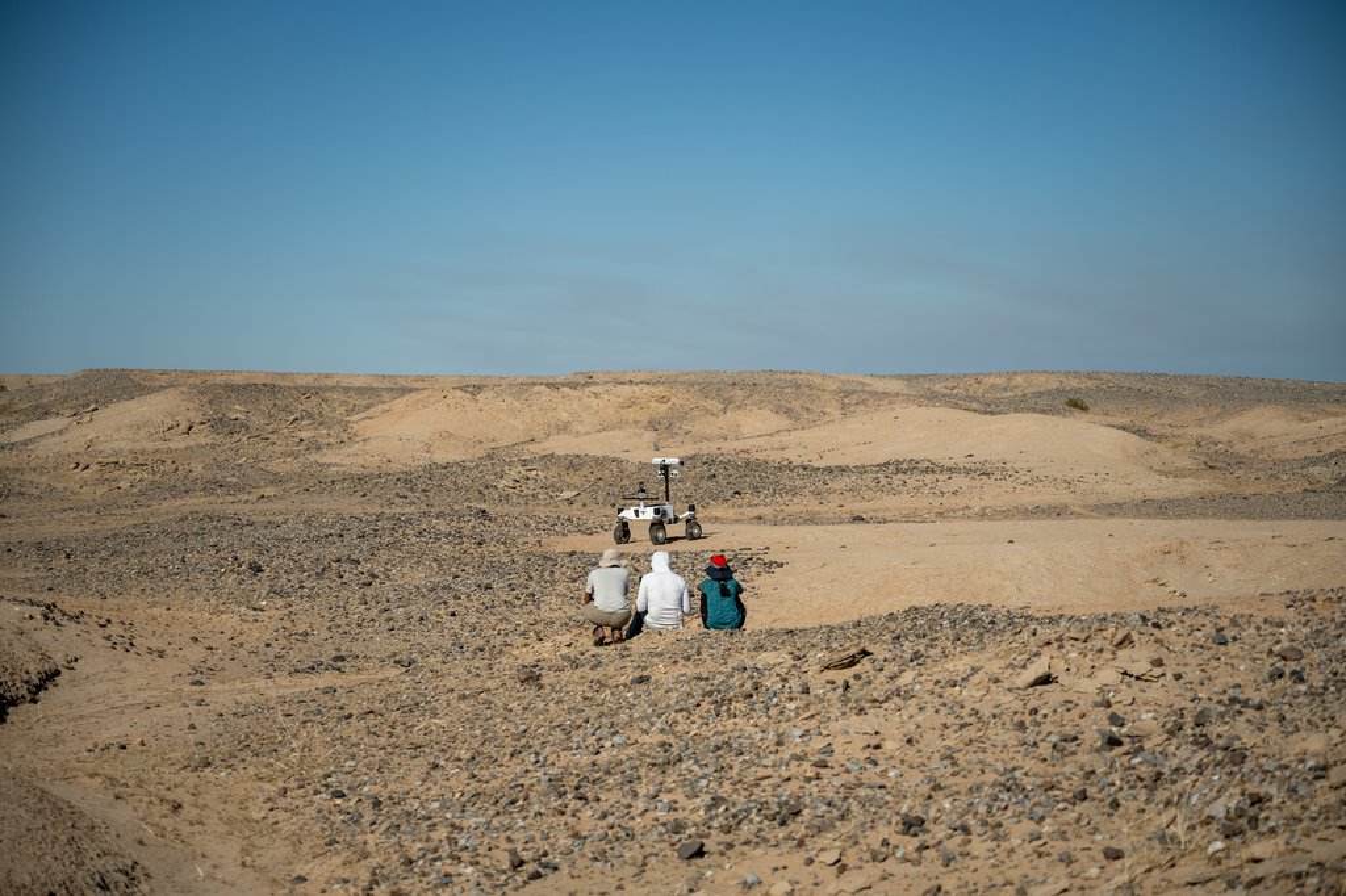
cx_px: 673
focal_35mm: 70
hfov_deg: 28.9
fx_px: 2616
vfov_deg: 19.4
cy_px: 448
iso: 100
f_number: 3.2
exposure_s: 1/8000
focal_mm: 70
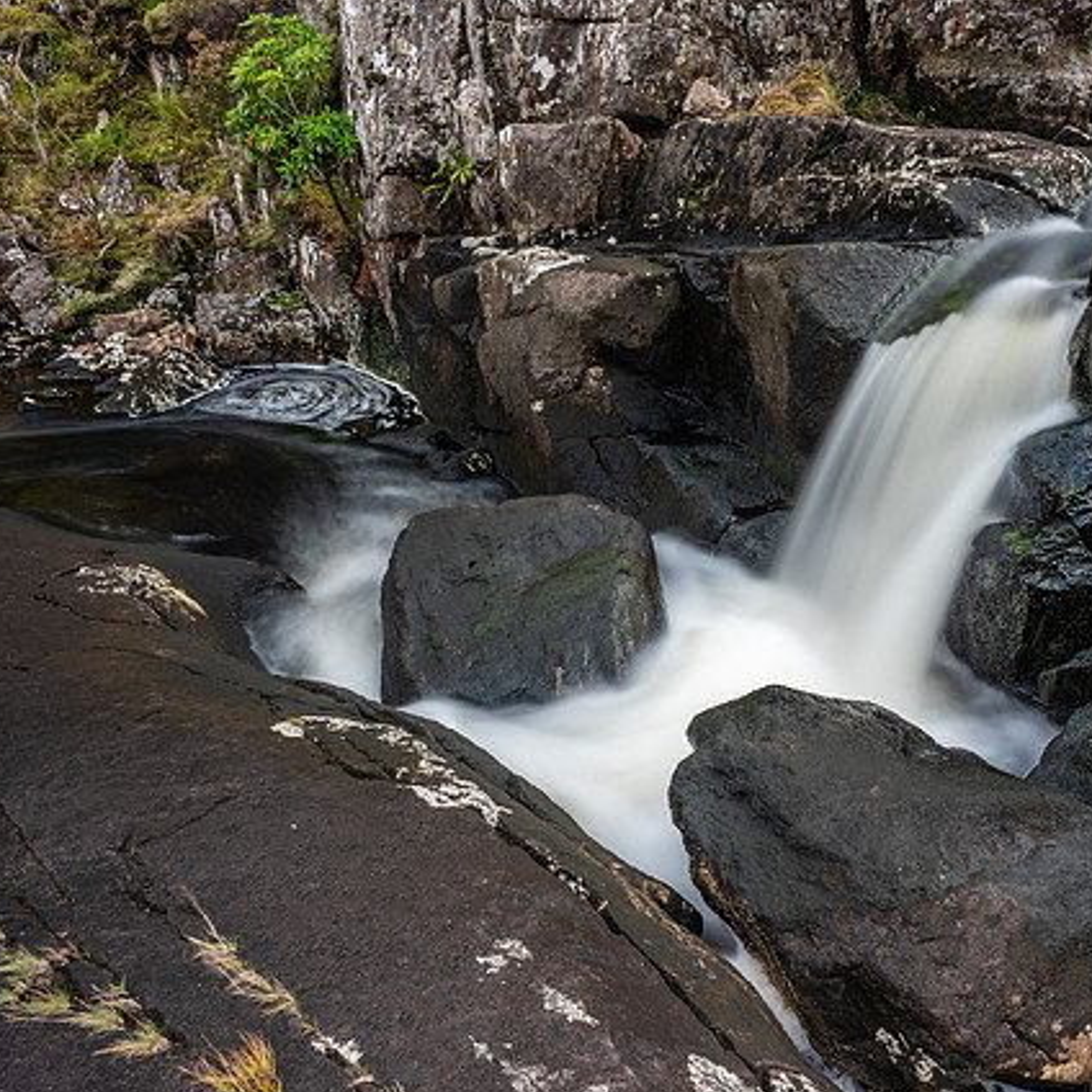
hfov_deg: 55.1
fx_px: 1035
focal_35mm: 29
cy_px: 552
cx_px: 664
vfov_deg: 55.6
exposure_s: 5
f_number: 7.1
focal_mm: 12
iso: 200
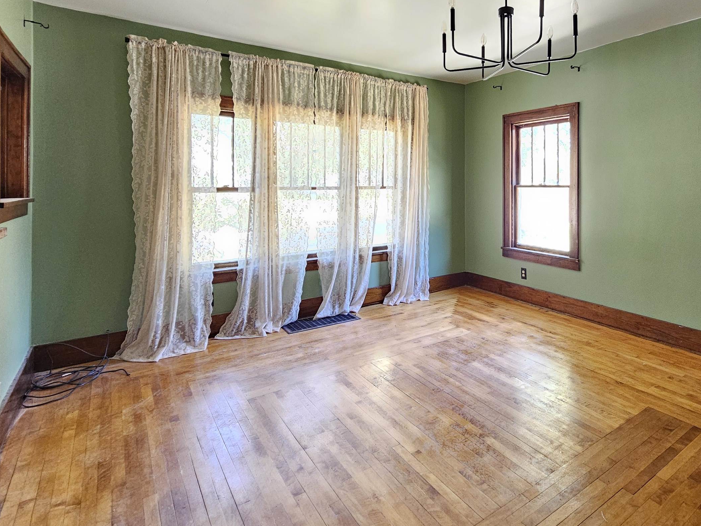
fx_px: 385
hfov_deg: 82.9
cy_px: 189
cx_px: 442
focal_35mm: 19
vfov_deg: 67.3
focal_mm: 2.2
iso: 320
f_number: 2.2
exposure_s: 1/40
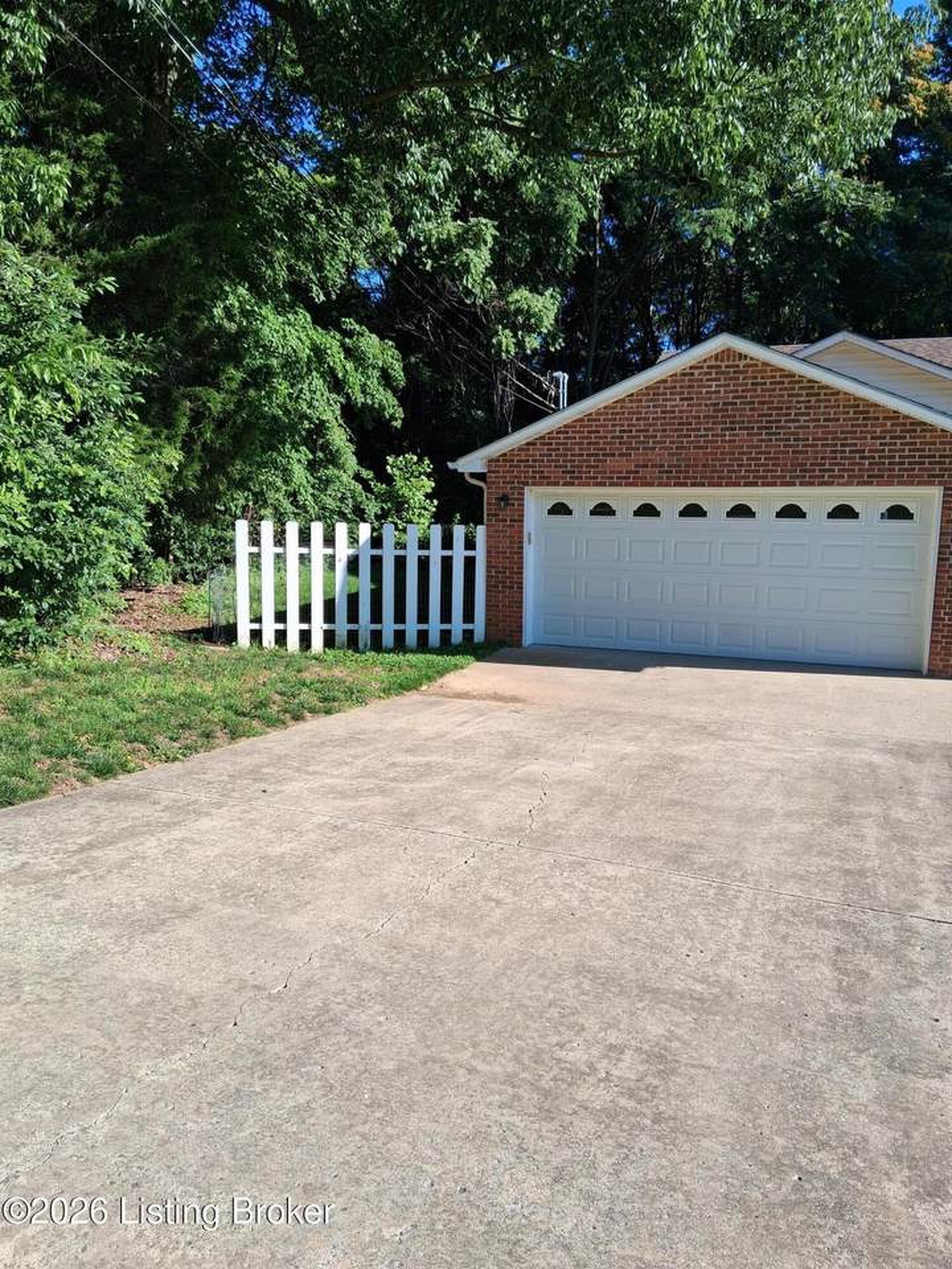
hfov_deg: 53.1
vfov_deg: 67.3
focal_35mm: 26
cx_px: 476
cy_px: 634
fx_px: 953
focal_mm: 3.98
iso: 25
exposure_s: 1/367
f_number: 1.8
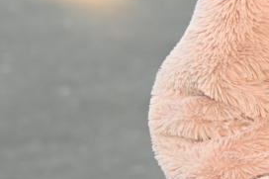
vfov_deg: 5.6
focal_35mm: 243
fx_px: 1815
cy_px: -65
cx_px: 521
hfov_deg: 8.1
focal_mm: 44
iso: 640
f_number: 4
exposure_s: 1/320
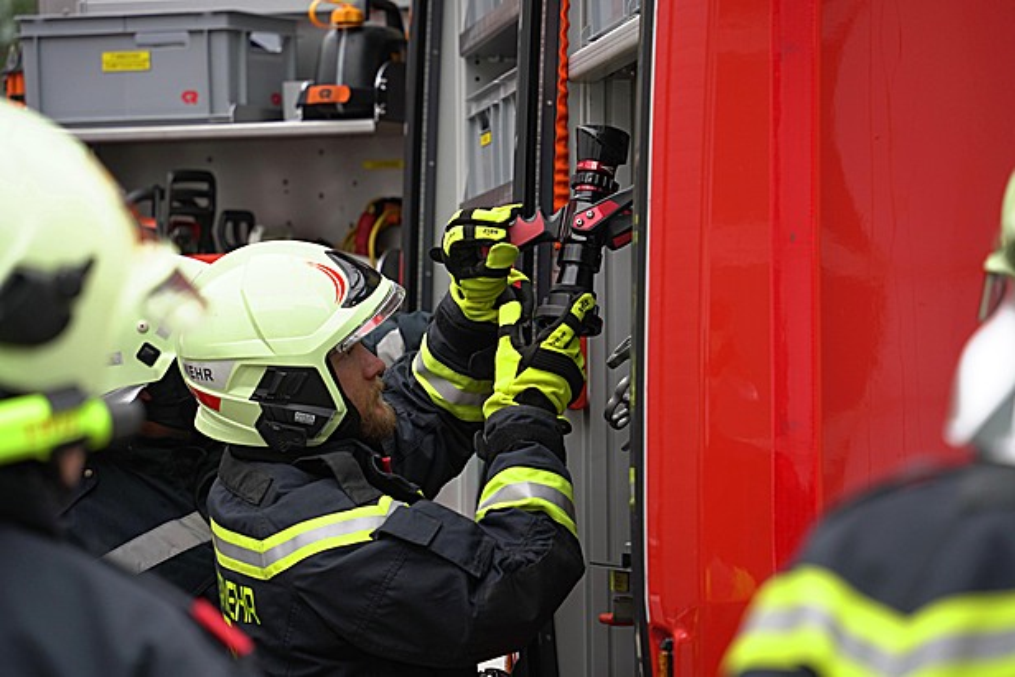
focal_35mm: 153
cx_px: 508
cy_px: 338
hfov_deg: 13.4
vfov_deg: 9.0
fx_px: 4314
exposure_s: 1/1000
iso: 1600
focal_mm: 153
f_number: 5.6
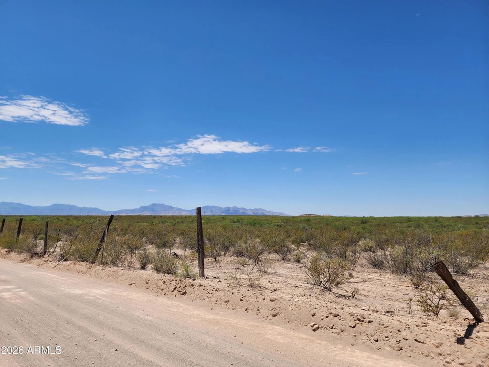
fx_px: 325
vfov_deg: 58.9
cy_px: 184
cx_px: 244
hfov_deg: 73.9
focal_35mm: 23
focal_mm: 6.4
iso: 12
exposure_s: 1/1584
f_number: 1.8
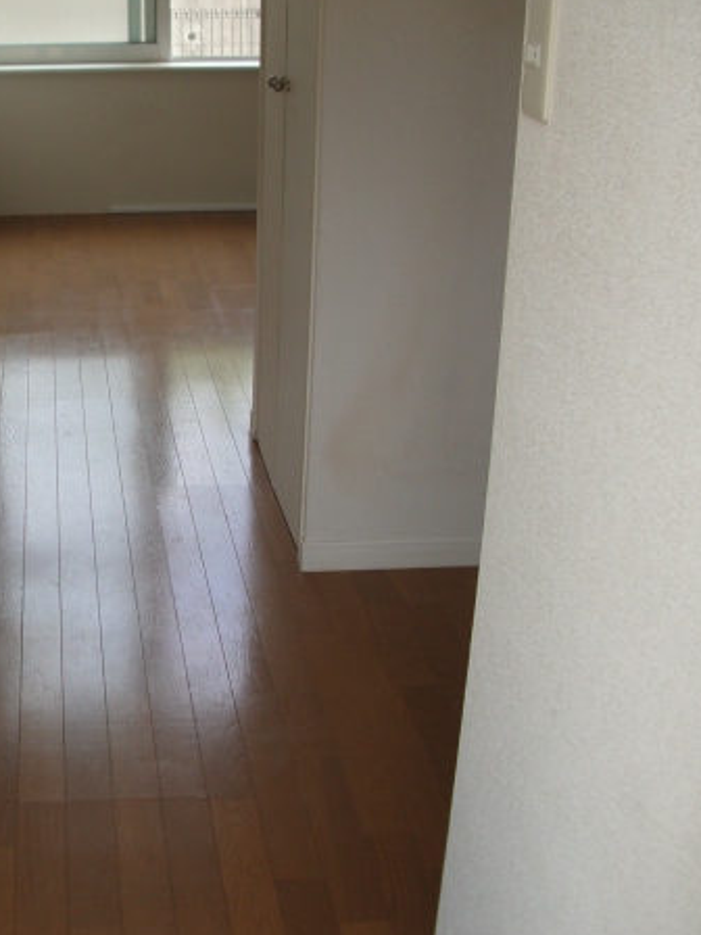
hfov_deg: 28.2
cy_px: 476
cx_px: 90
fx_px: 1350
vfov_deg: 38.2
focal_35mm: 50
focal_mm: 5.8
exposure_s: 1/125
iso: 80
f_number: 2.6
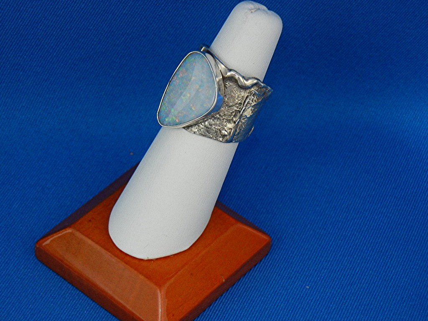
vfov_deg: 14.5
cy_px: 160
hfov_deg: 19.3
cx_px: 214
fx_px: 1261
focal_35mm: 102
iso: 234
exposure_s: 1/30
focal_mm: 18.3
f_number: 4.5
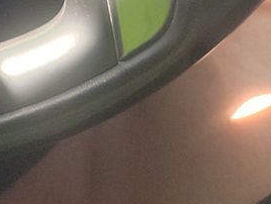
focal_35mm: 140
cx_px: -137
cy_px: -364
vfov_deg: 9.0
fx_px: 1097
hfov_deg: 13.3
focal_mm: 6.7
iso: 60
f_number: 1.8
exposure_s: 1/119
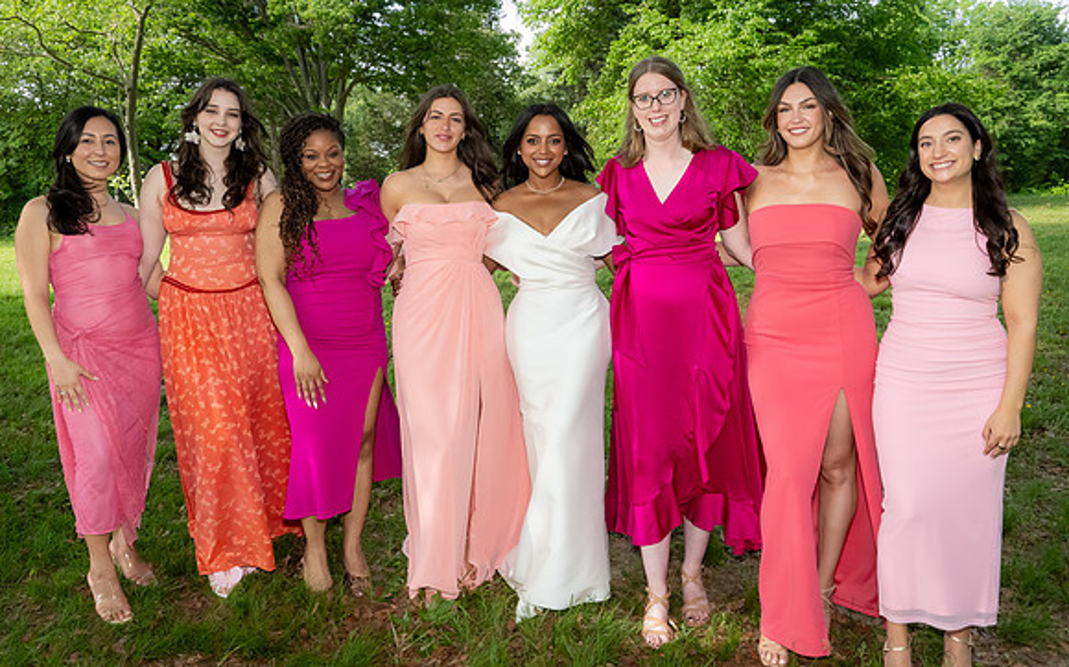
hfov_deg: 64.8
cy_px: 293
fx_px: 842
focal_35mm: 29
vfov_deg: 43.2
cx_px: 514
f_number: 10
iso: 1400
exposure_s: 1/250
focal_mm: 18
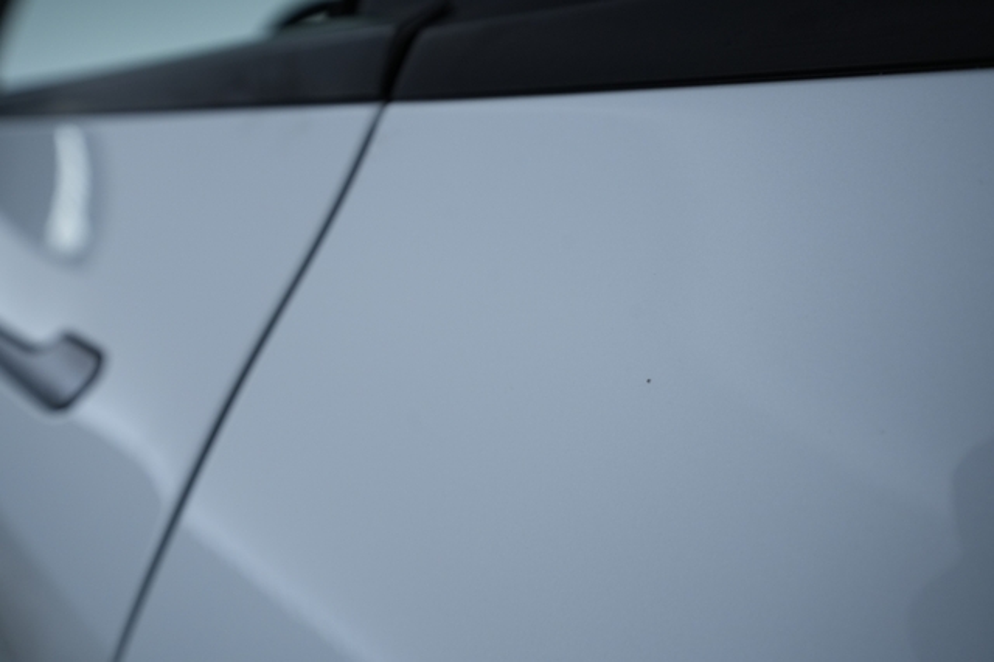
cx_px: 497
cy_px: 331
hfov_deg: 65.5
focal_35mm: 28
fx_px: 773
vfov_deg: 46.4
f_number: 5.6
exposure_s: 1/100
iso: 1250
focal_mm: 28
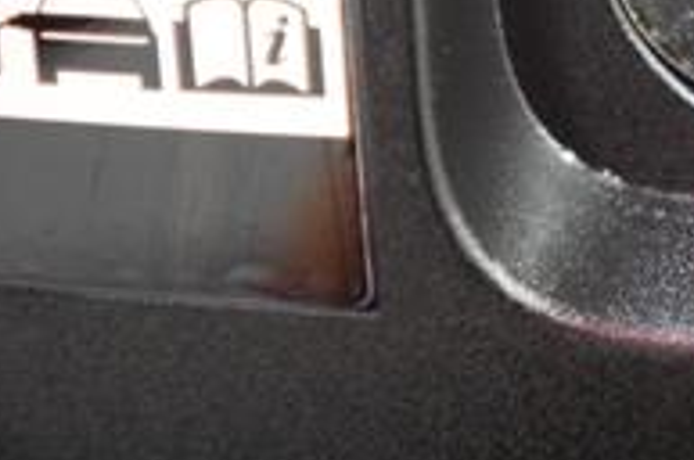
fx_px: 1790
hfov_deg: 19.6
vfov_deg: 13.5
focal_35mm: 93
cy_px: -298
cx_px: 978
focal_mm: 28
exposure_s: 1/60
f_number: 2.8
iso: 5000
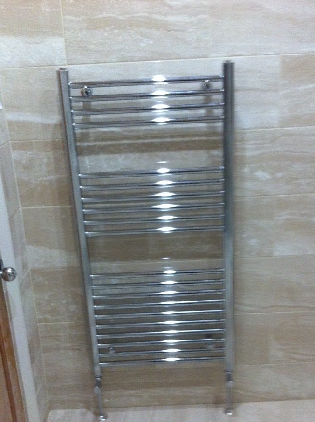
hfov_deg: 30.2
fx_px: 584
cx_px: 168
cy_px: 276
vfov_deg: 39.3
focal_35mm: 48
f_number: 2.8
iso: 160
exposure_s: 1/17
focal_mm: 3.85
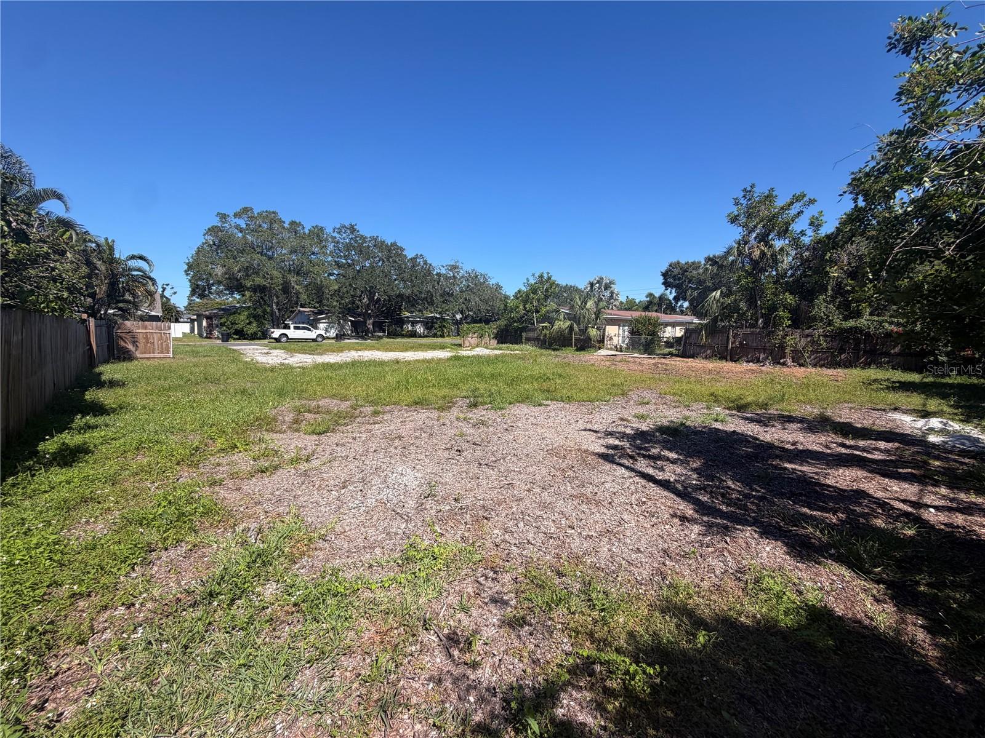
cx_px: 492
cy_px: 369
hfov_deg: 102.1
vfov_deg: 85.7
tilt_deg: -6.1
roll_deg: -0.6
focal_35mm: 14
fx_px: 398
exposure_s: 1/770
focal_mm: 2.22
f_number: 2.2
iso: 25
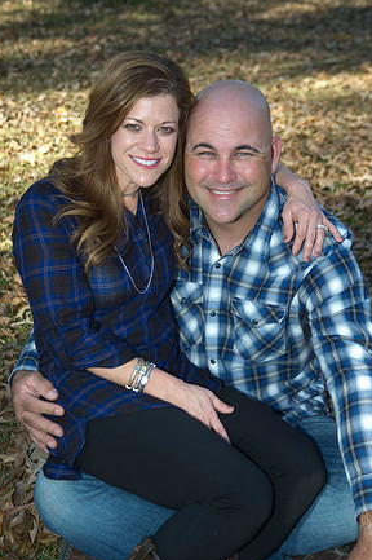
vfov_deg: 38.2
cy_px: 288
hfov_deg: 26.0
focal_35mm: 52
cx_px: 185
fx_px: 807
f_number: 5
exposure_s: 1/160
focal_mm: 50
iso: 100
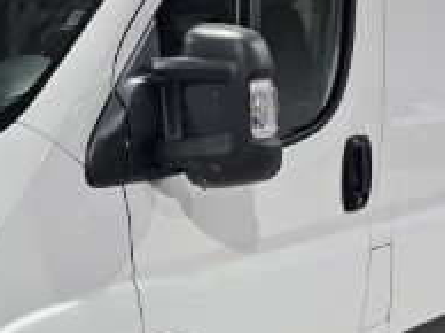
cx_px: 96
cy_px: 253
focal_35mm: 76
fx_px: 976
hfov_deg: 25.3
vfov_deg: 19.2
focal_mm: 6.3
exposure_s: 1/180
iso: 160
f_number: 1.7
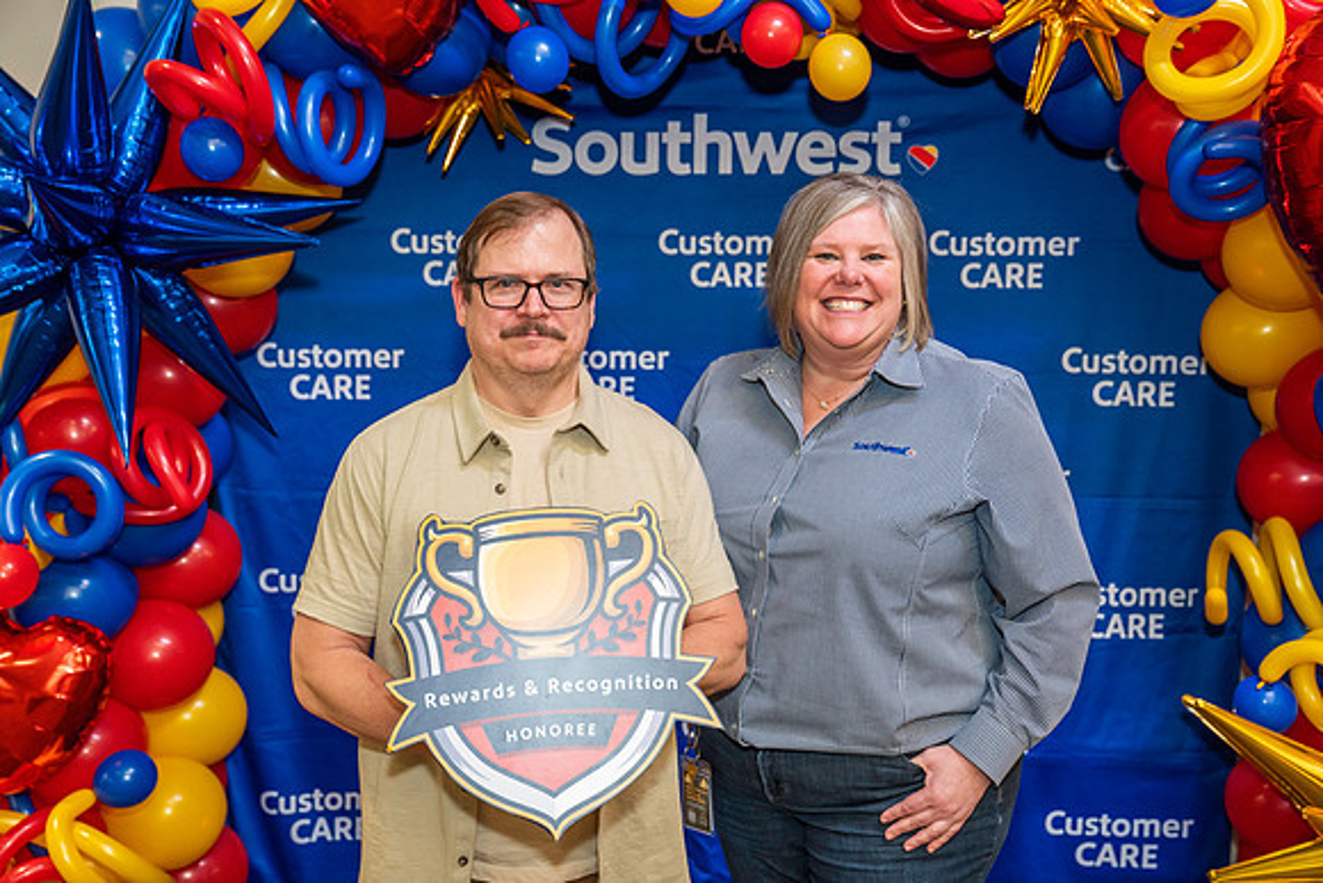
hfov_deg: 49.5
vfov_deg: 34.2
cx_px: 662
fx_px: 1434
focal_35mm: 39
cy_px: 442
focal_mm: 39
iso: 1250
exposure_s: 1/160
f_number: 4
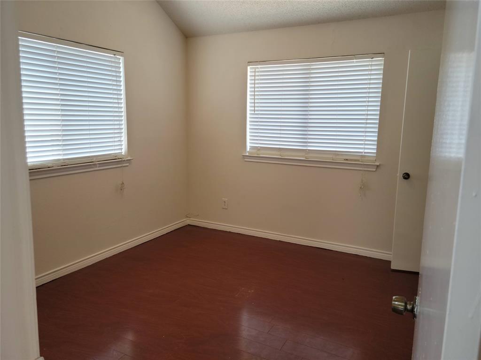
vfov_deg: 49.7
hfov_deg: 63.5
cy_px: 180
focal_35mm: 28
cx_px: 240
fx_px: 389
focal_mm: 5.9
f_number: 2
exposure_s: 1/60
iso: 125
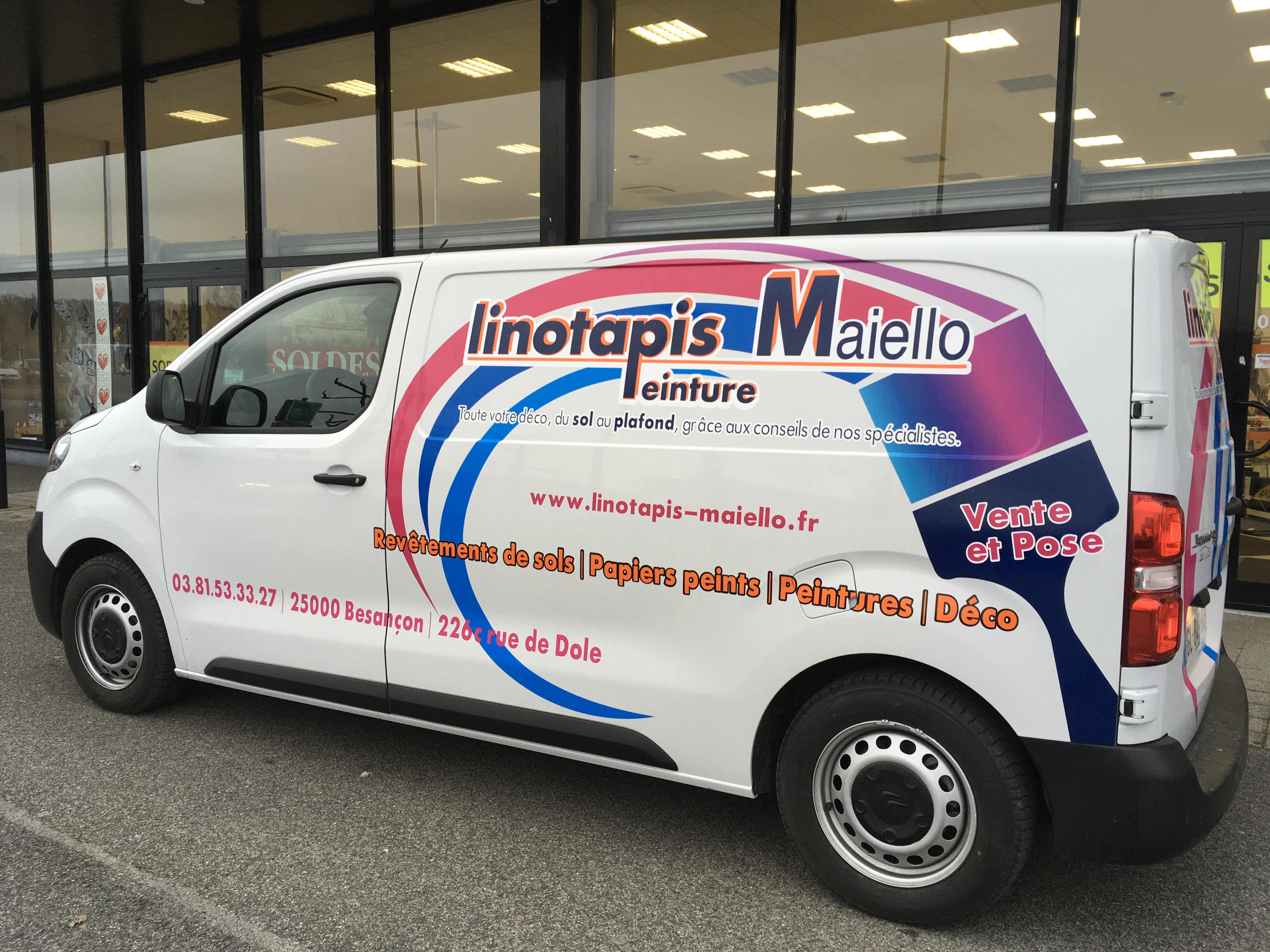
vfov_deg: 48.2
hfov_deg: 61.7
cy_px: 476
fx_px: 1064
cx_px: 635
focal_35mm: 29
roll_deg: -0.8
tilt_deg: -5.3
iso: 32
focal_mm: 4.15
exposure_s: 1/50
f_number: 2.2
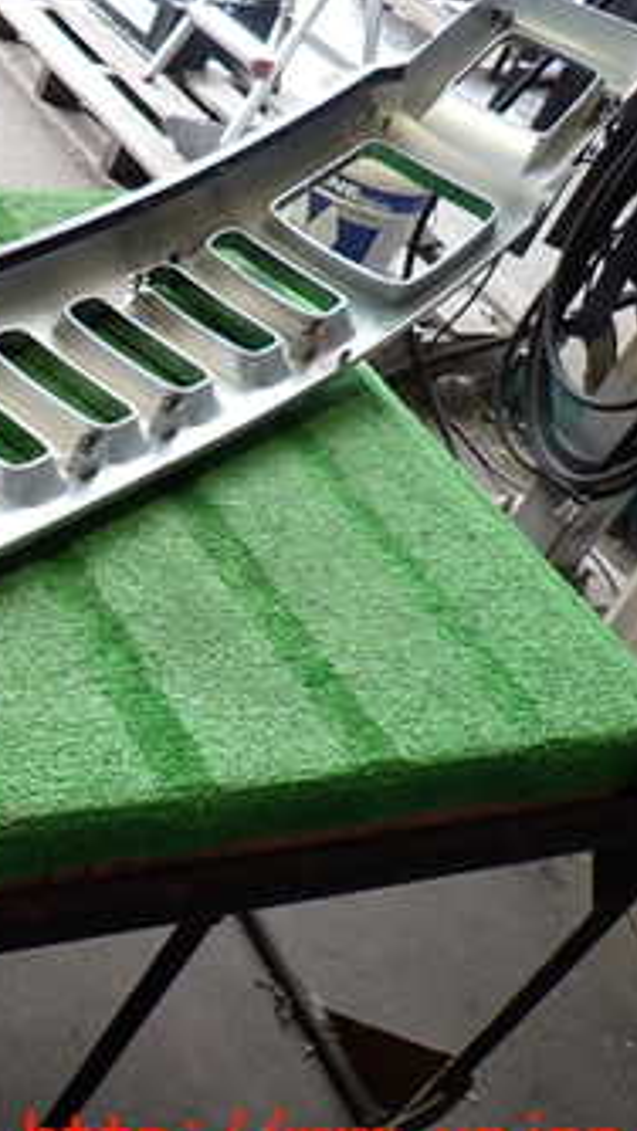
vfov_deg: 41.8
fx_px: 1471
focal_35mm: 49
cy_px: 427
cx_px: -227
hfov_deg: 21.7
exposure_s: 1/50
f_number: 2
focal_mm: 4.5
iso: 200
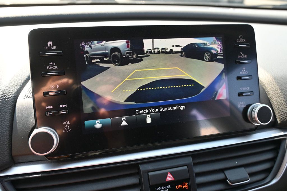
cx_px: 144
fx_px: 239
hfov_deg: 61.9
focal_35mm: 30
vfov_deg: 43.6
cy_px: 96
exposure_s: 1/160
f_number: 3.8
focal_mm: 20
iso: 400
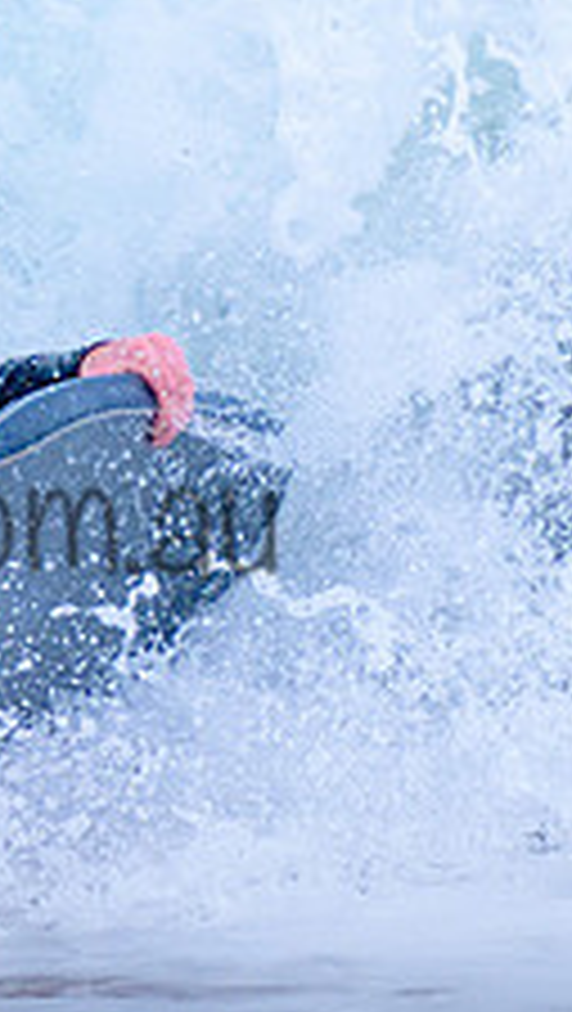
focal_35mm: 1484
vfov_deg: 1.5
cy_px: 237
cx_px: 253
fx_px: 39910
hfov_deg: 0.8
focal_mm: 400
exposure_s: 1/2000
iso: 640
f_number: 5.6
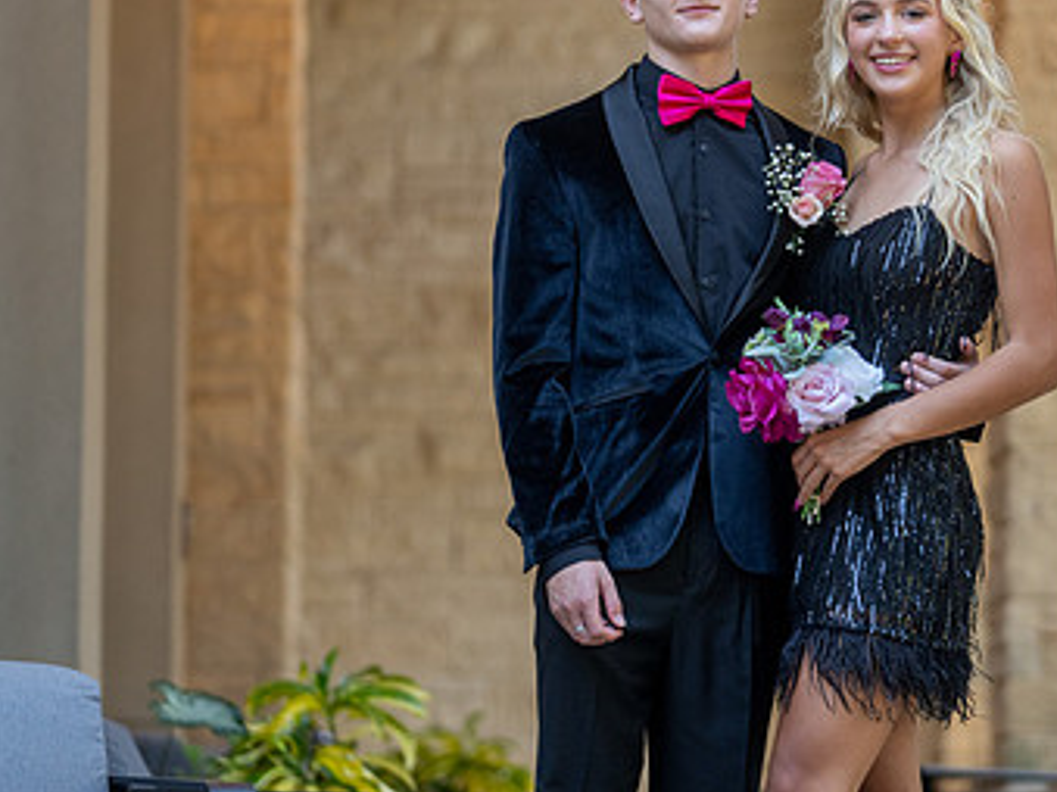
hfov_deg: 10.7
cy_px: 228
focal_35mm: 184
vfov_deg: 8.1
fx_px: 5616
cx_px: 728
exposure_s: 1/320
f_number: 2.8
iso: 1000
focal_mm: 104
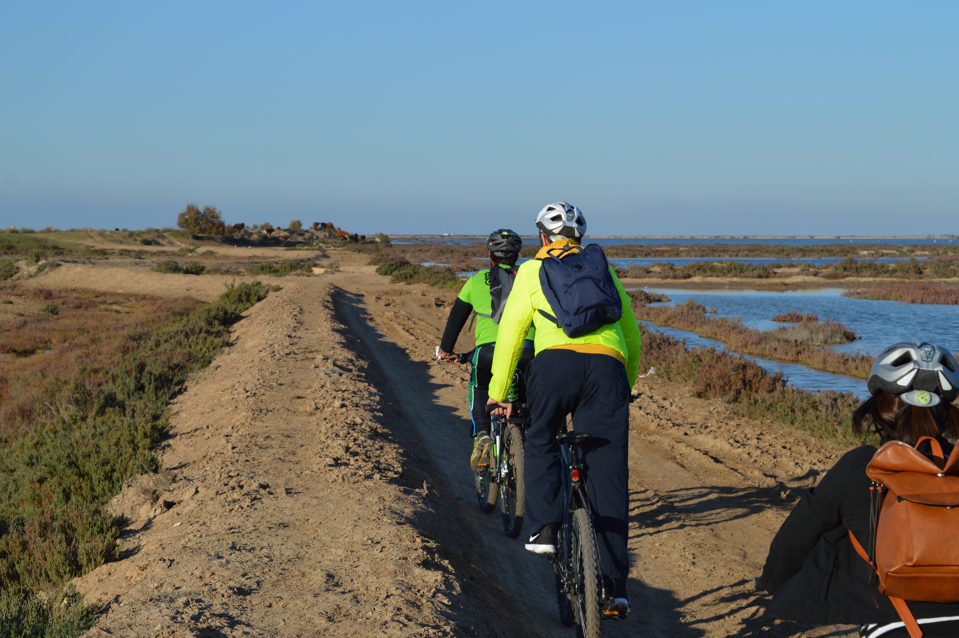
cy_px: 319
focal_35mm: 82
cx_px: 480
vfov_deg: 16.5
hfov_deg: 24.6
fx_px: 2196
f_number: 9
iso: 100
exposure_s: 1/320
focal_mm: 55
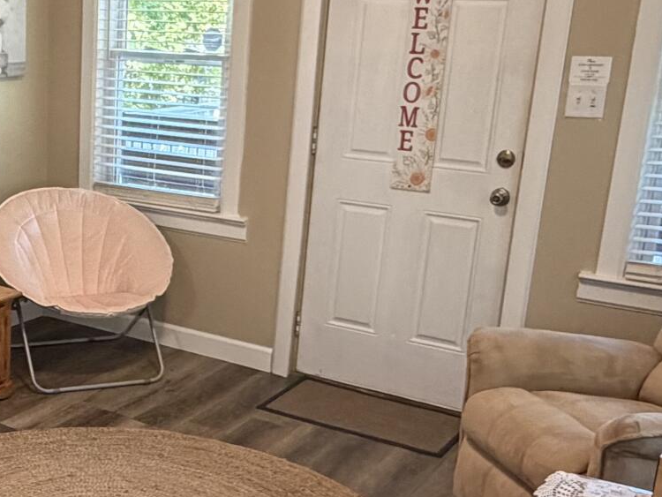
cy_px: 307
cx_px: 40
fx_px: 1071
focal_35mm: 56
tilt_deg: -16.5
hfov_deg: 32.3
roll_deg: -0.9
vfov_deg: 26.0
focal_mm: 2.22
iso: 320
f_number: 2.2
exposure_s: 1/60
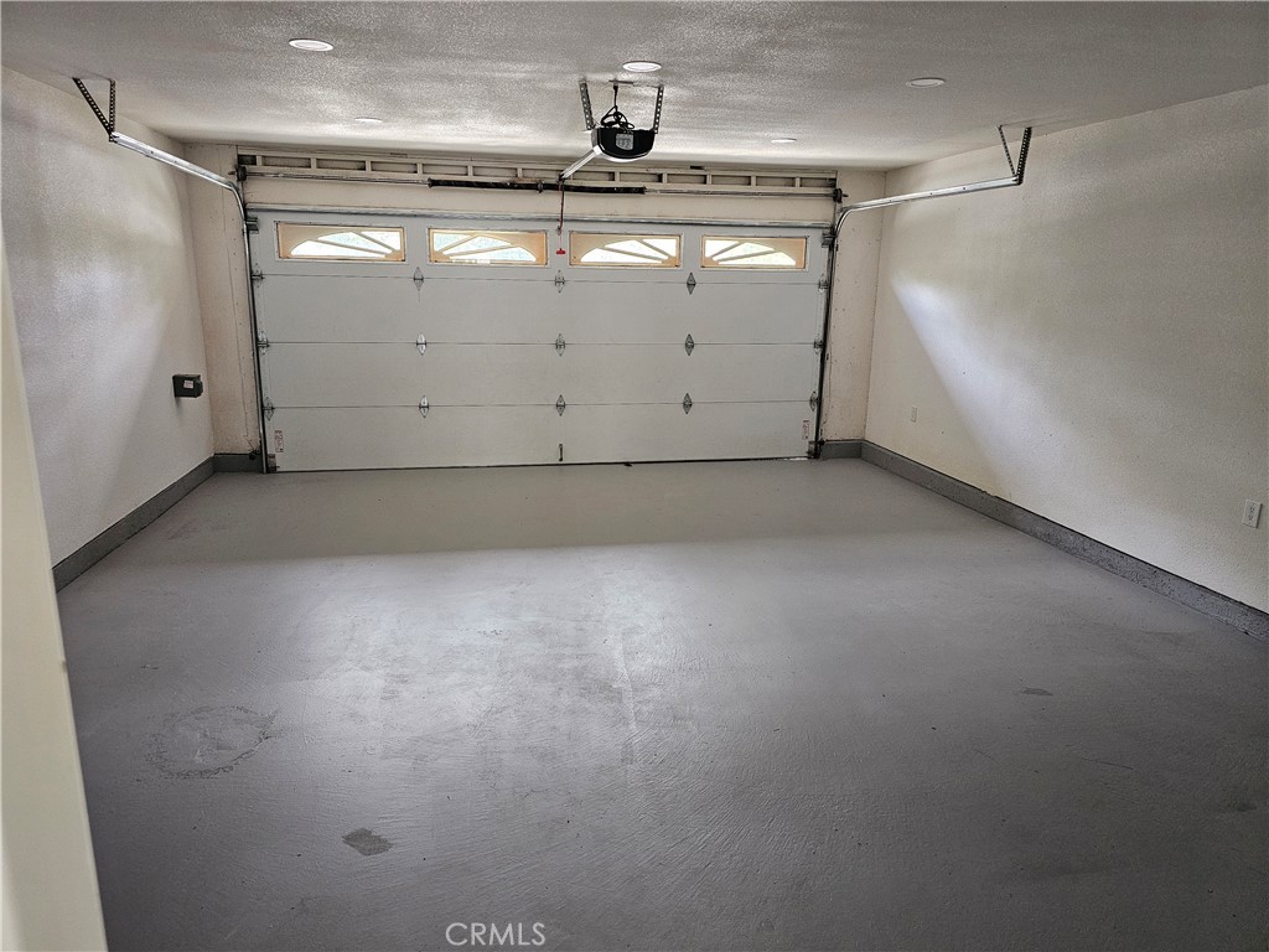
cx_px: 634
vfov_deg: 58.9
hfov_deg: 73.9
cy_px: 476
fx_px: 843
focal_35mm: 23
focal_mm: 6.3
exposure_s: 1/120
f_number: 1.7
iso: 500
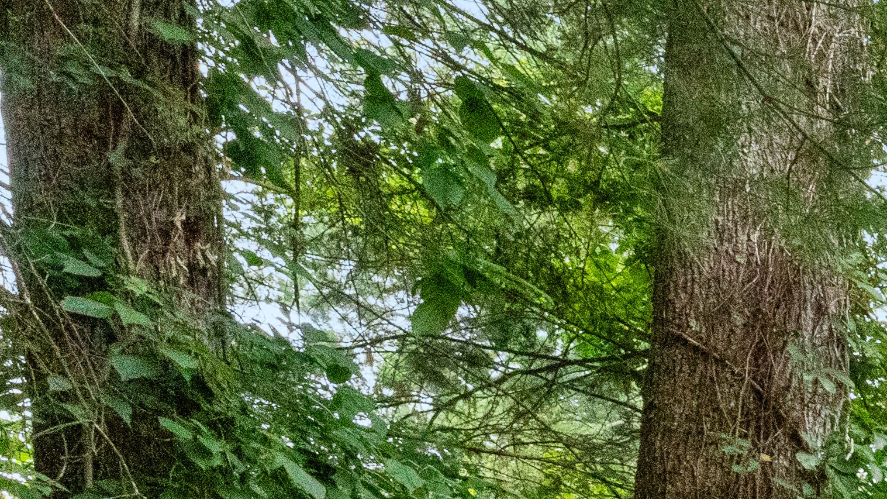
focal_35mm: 106
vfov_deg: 9.0
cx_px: 2532
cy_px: 1560
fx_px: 2485
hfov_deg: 12.0
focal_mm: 16.1
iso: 3200
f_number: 11
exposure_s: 1/500
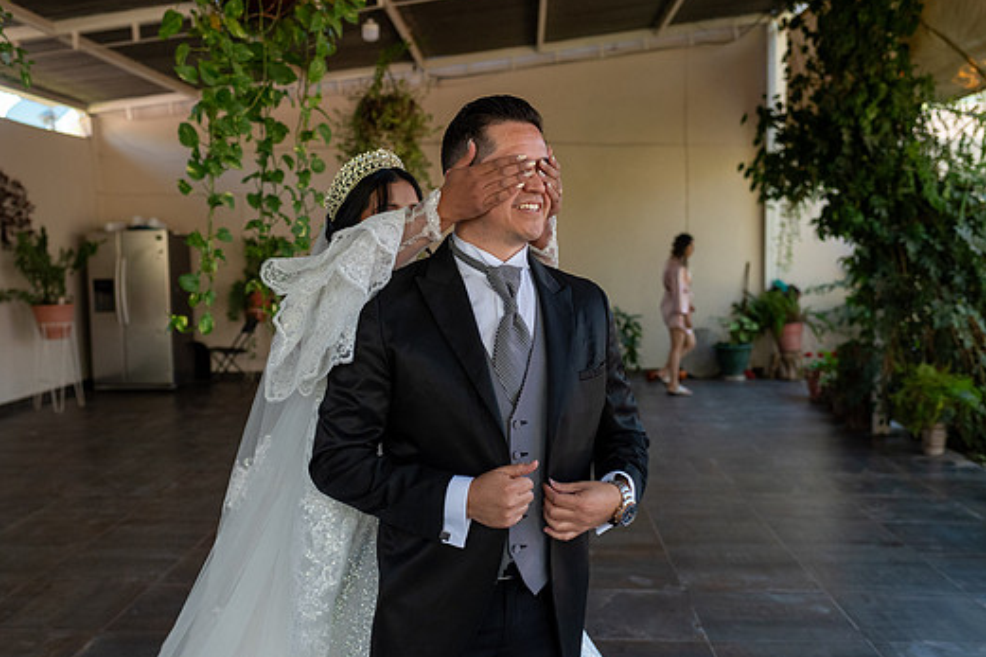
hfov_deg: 49.5
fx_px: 1068
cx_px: 441
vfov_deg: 34.2
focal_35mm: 39
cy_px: 355
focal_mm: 35
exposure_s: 1/1600
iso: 1600
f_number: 3.5
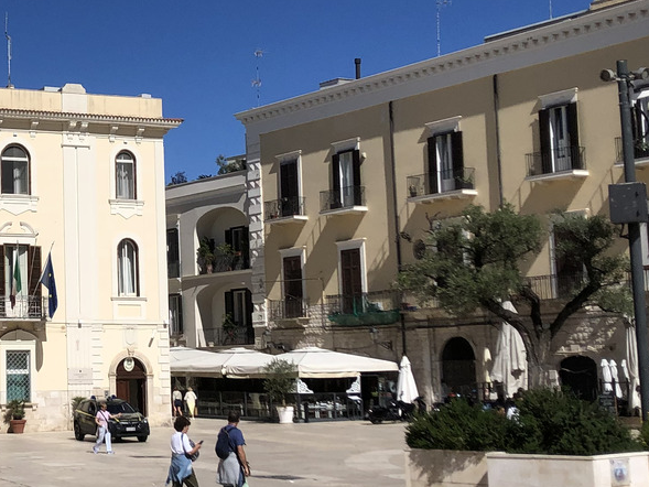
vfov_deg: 19.4
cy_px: 192
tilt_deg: +7.0
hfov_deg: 24.5
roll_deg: +1.6
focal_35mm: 76
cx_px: 2
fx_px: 1425
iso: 25
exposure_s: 1/5405
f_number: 1.8
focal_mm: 4
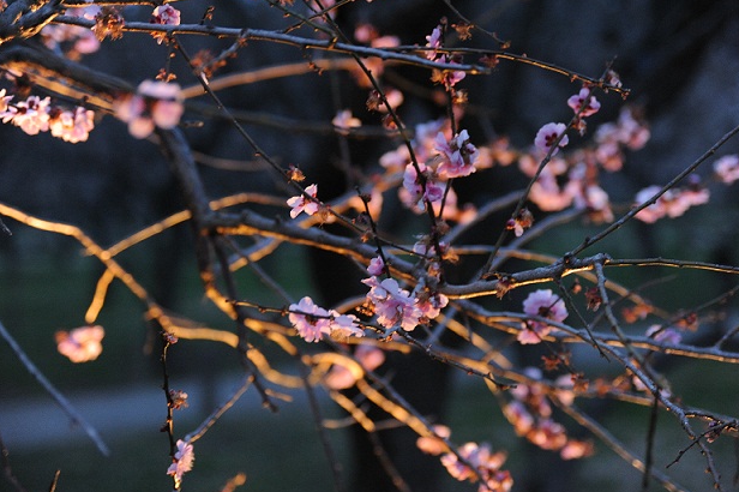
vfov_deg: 14.7
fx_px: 1908
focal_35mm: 93
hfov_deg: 21.9
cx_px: 375
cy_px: 245
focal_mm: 90
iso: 3200
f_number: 5.6
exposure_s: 1/40
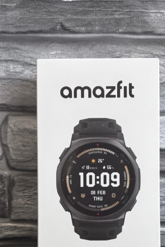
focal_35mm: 53
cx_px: 95
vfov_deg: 36.8
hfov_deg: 25.5
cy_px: 181
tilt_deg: -15.6
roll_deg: +0.3
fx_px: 364
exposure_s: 1/76
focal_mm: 5.96
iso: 125
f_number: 1.6
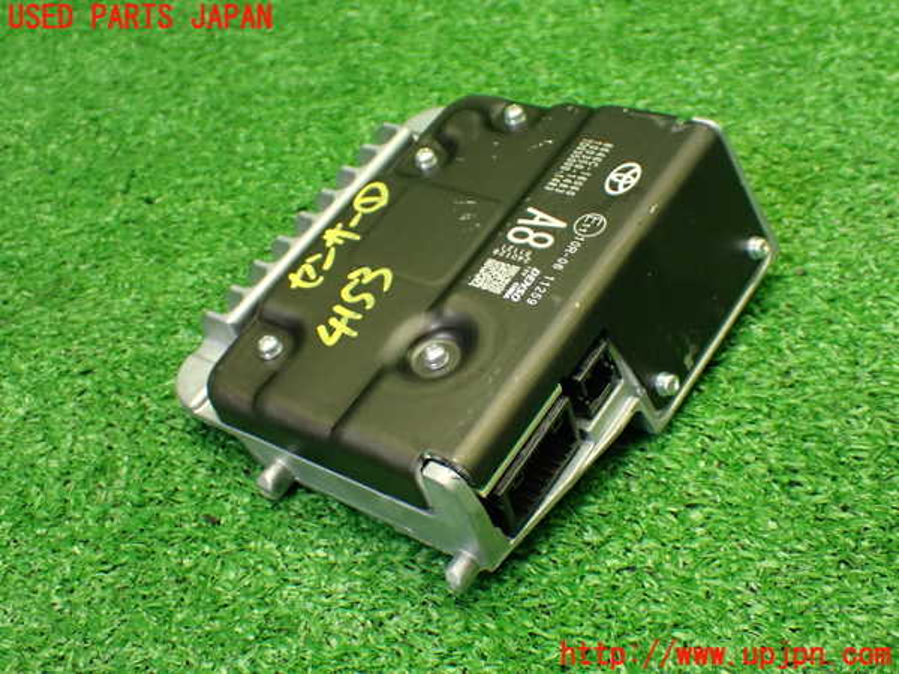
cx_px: 450
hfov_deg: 40.4
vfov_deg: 30.9
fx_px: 1221
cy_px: 337
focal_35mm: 47
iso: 800
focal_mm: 8.4
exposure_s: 1/80
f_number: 3.1
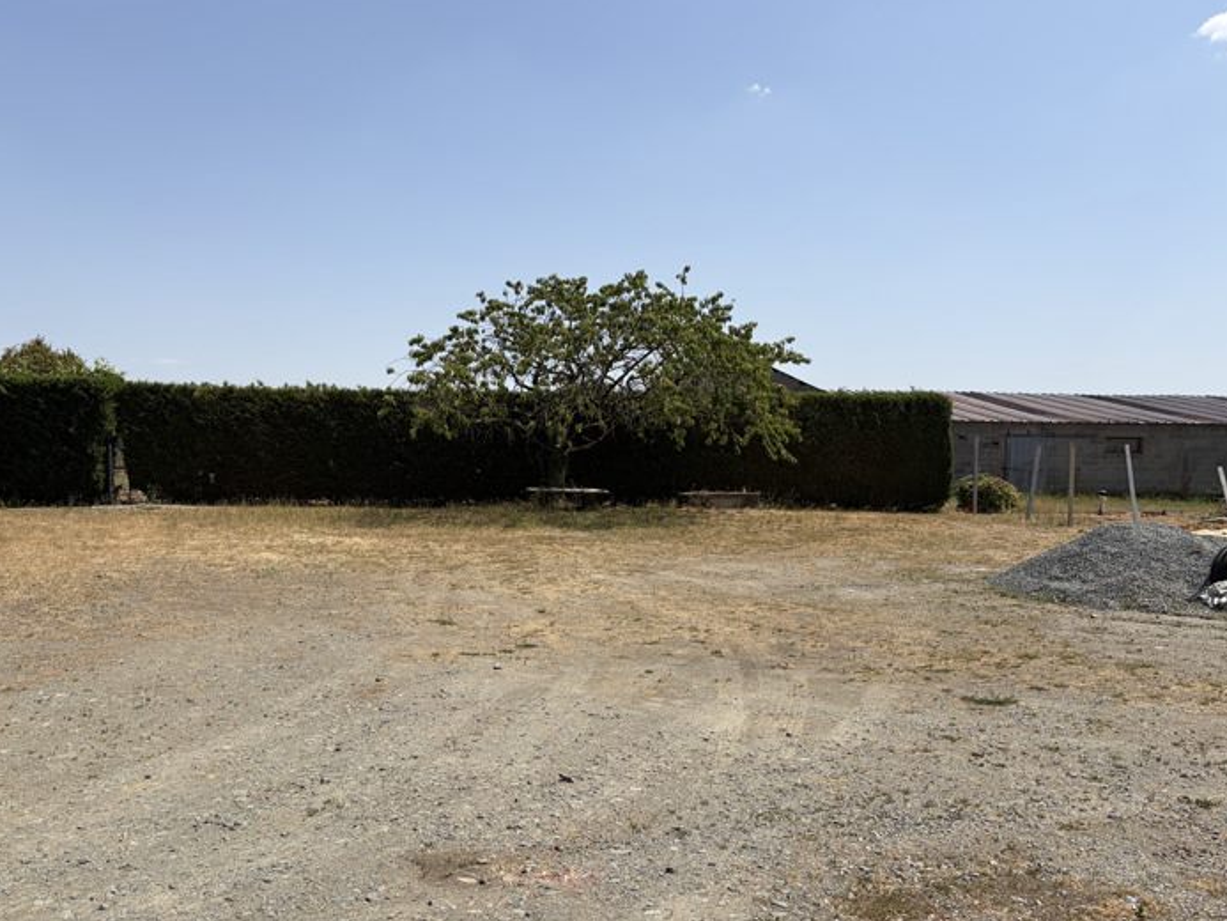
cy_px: 492
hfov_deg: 59.9
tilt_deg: -1.9
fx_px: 1064
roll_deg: +0.0
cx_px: 559
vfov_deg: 46.8
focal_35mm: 30
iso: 50
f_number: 1.6
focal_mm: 5.96
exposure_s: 1/4608
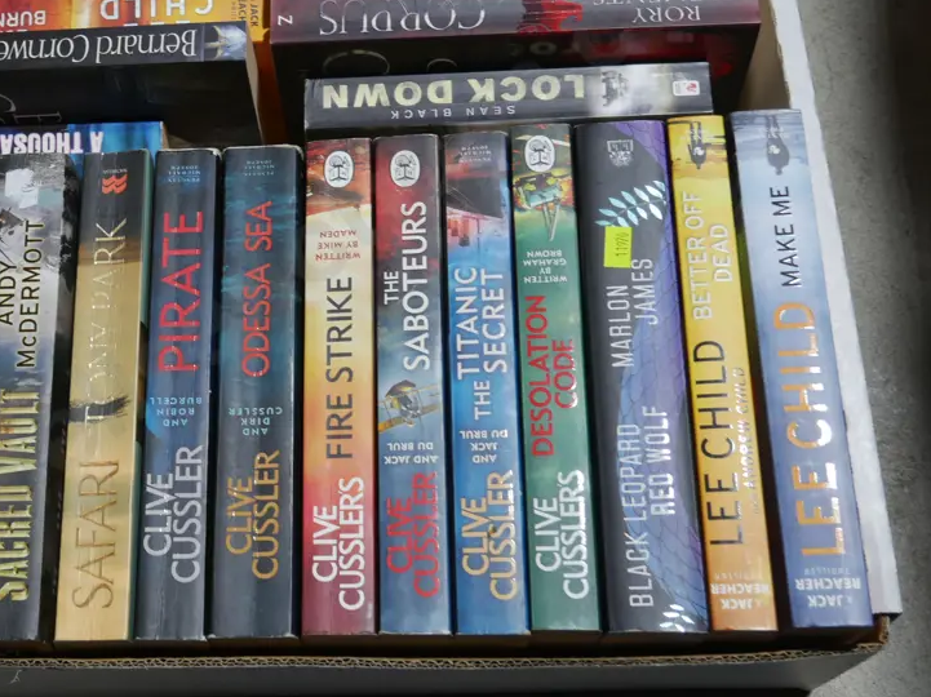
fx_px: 1452
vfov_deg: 27.0
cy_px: 284
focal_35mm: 54
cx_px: 272
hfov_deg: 35.0
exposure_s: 1/60
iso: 250
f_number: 4.1
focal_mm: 19
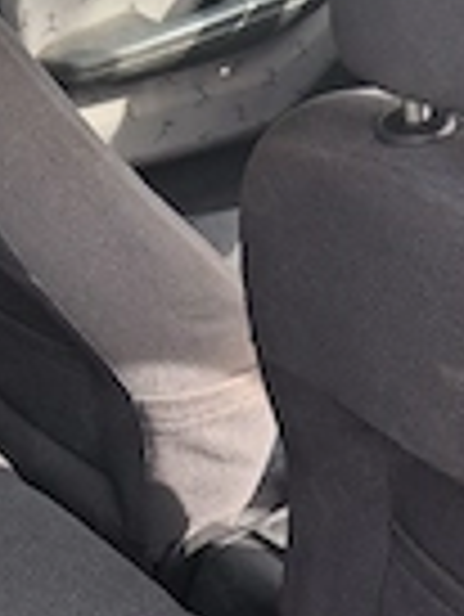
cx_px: 86
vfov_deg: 25.0
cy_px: 540
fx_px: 1356
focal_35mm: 76
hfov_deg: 19.2
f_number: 1.8
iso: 50
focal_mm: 3.98
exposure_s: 1/120
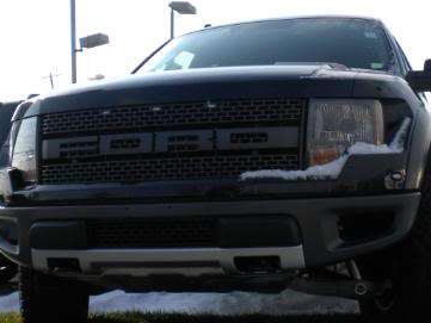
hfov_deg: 31.2
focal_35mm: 62
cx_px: 240
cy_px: 170
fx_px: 772
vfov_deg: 23.7
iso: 80
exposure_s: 1/593
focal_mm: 6.3
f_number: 4.6
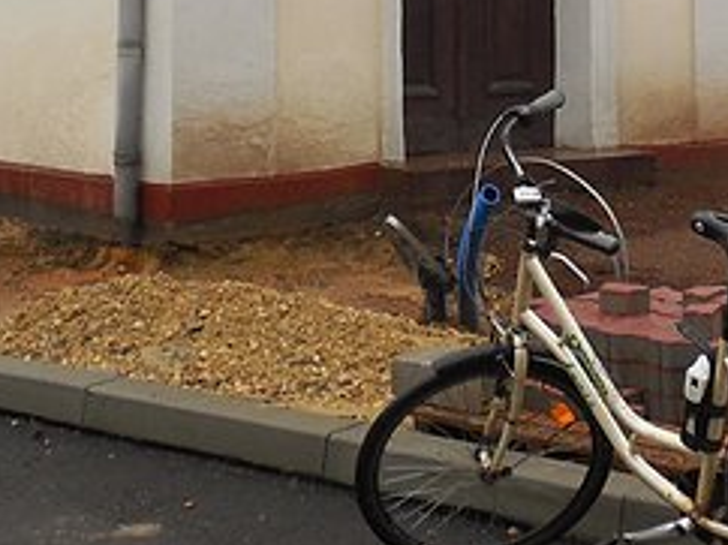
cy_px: -236
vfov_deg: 14.9
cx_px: 523
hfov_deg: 21.0
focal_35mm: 93
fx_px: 1954
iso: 125
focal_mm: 4.5
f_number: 3.3
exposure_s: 1/100
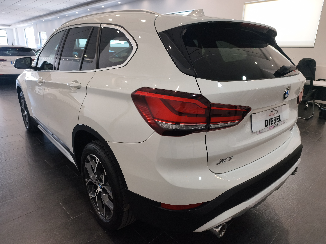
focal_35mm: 23
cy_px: 122
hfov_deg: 73.9
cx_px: 163
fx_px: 217
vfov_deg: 58.9
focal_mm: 6.45
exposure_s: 1/99.9
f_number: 1.62
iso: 64
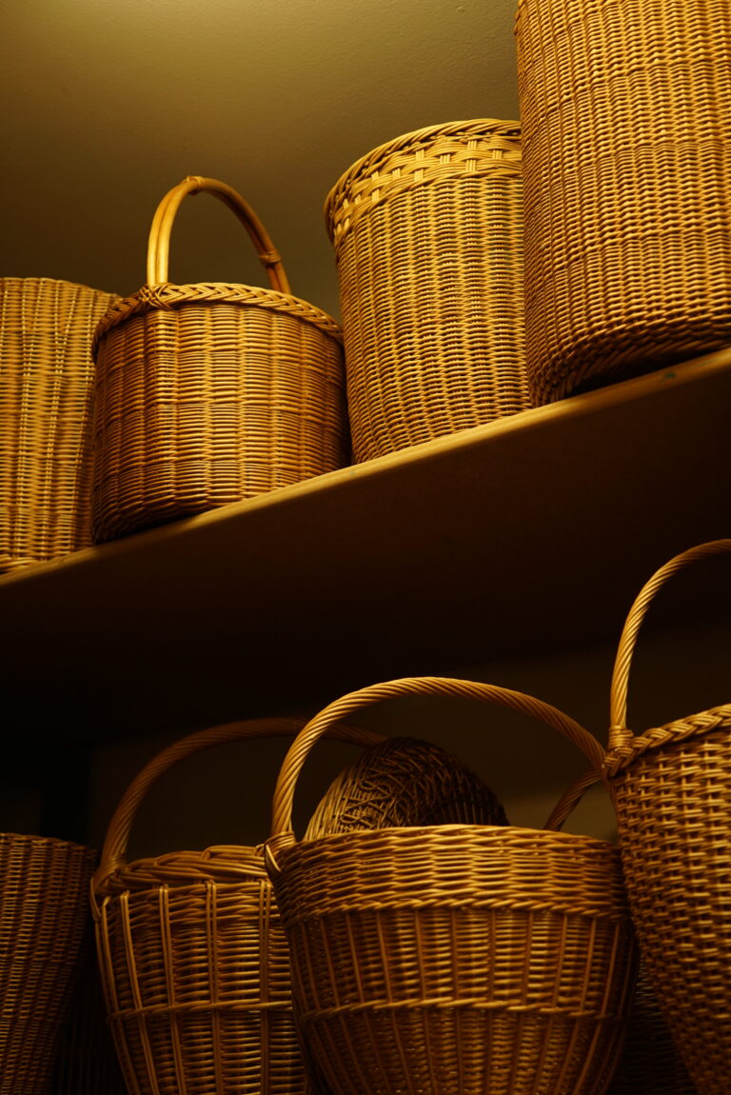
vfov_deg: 41.9
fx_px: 1430
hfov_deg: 28.7
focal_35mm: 47
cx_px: 366
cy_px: 548
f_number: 4
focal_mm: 47
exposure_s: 1/100
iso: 400
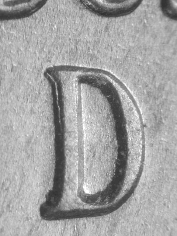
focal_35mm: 154
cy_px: 118
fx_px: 1050
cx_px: 88
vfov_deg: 12.8
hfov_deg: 9.6
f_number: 5.1
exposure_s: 1/9.9
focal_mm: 32
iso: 100
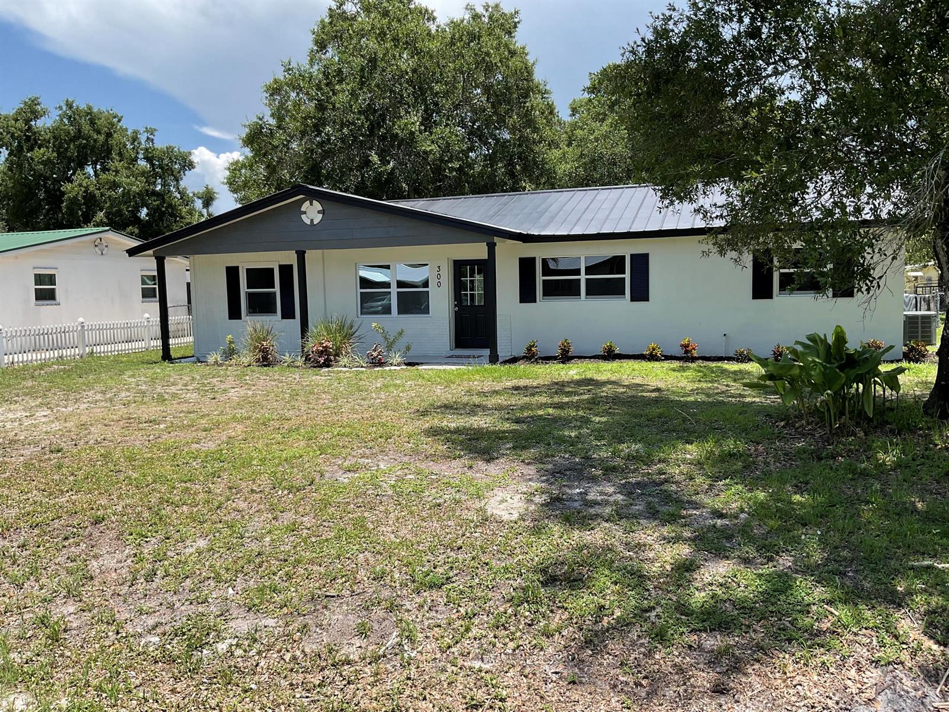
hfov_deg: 61.7
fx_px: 795
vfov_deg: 48.2
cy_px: 356
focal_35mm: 29
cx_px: 474
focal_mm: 3
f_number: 1.8
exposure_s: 1/997
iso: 16
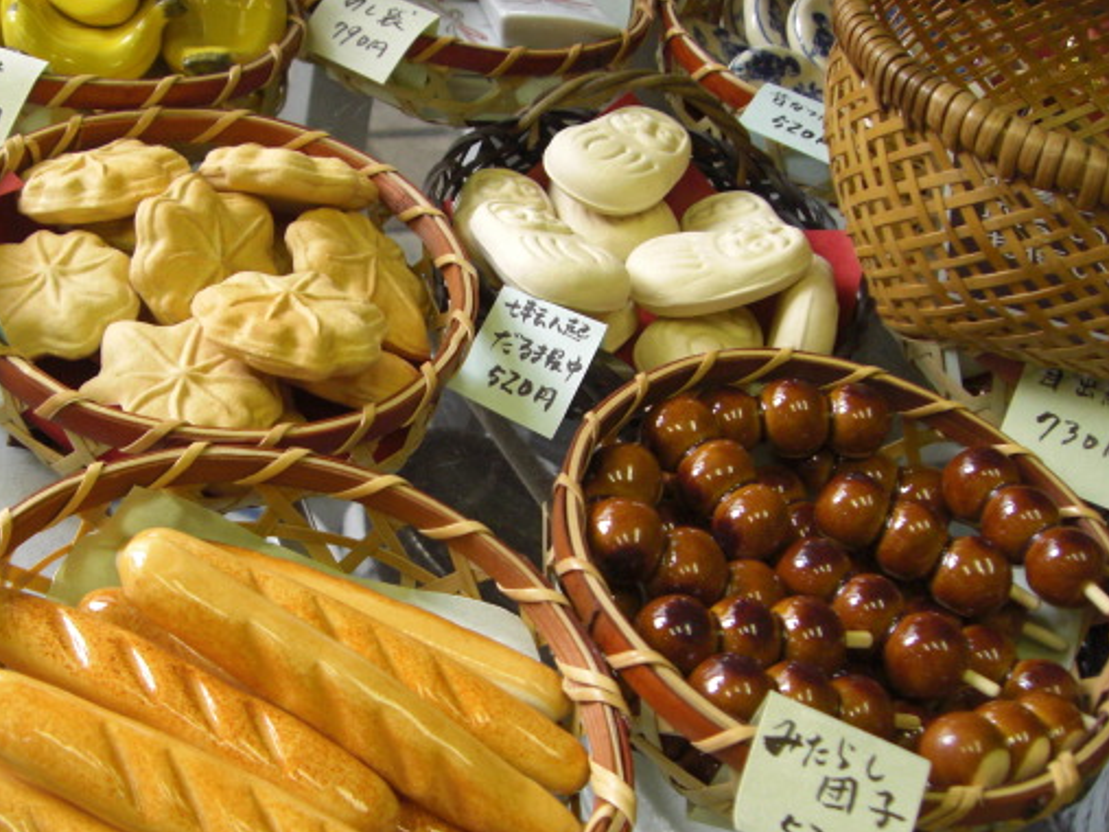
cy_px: 484
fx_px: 1537
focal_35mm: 48
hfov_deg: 39.4
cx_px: 413
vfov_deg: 30.2
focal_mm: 6.2
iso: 200
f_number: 2.7
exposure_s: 1/100
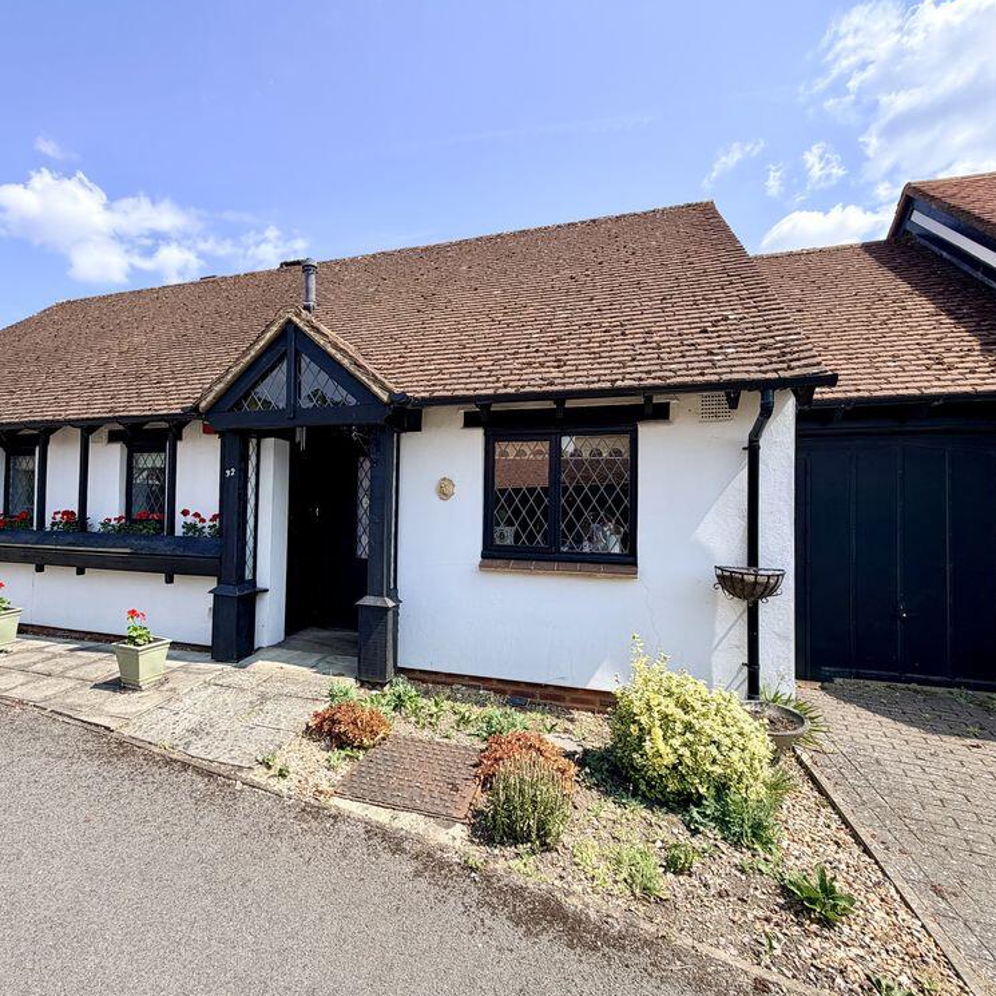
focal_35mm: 17
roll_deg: -1.1
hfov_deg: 83.1
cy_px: 501
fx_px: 553
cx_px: 406
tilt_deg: +1.6
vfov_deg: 84.0
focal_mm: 2.22
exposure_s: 1/770
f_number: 2.2
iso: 25
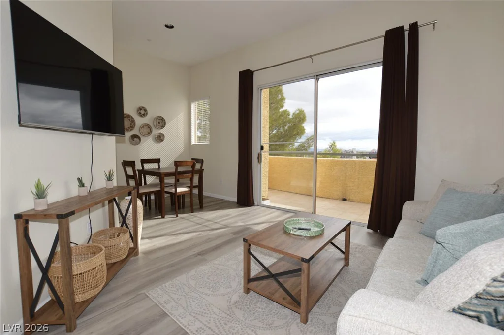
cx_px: 252
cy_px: 168
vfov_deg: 77.2
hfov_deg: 100.5
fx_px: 210
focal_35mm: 15
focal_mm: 10
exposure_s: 1/160
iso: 100
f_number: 6.3
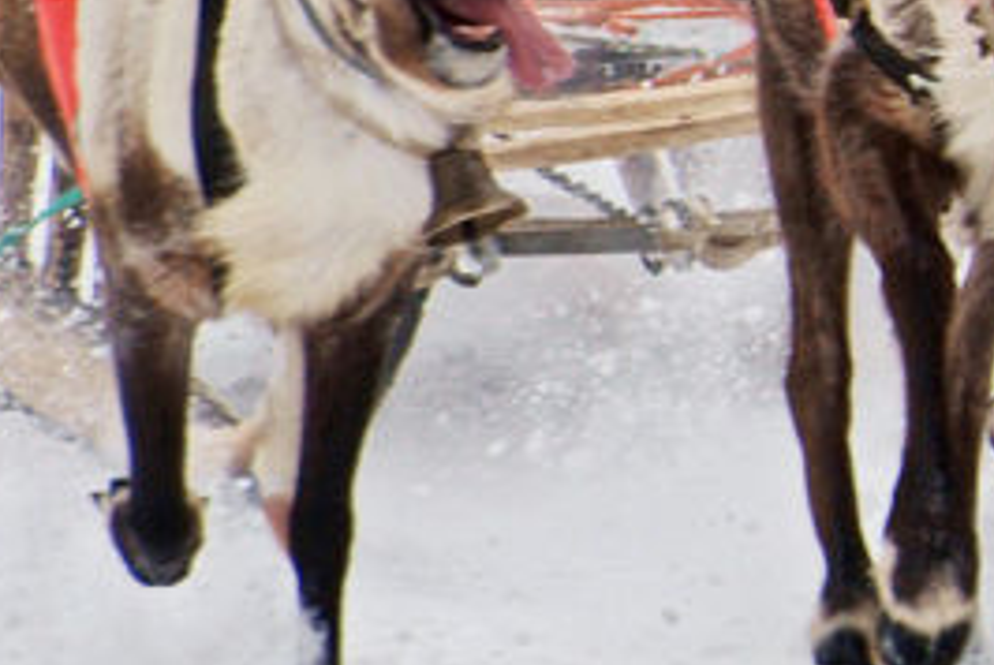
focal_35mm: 1520
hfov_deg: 1.4
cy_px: -28
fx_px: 42014
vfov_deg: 0.9
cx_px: 1416
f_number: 6.3
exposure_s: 1/400
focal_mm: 300
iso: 160
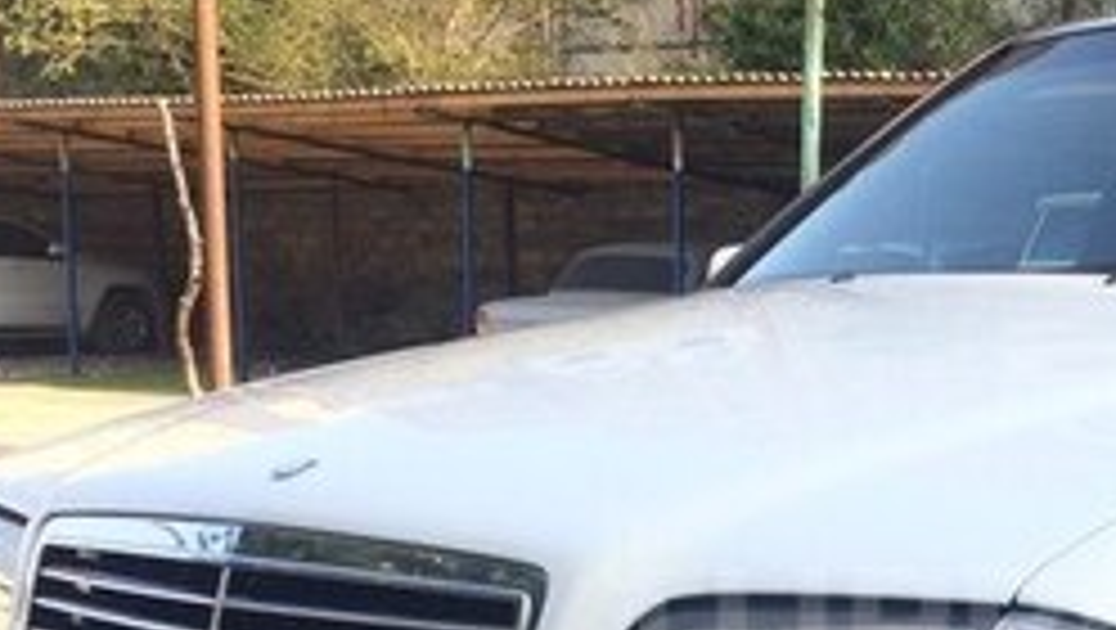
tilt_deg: -9.0
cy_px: 632
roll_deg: -0.1
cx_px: 1062
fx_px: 2488
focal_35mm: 84
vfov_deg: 14.2
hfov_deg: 24.4
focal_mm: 4.15
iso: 32
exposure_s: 1/427
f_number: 2.2
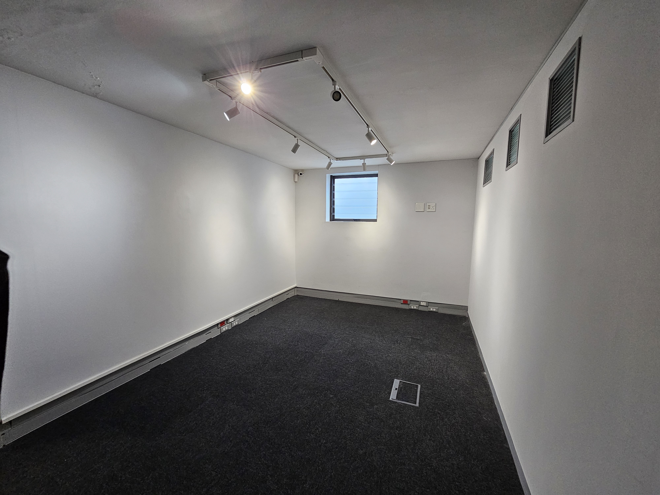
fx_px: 248
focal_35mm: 13
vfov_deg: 89.9
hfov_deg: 106.2
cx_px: 330
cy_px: 248
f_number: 2.2
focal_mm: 2.2
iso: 250
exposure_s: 1/50
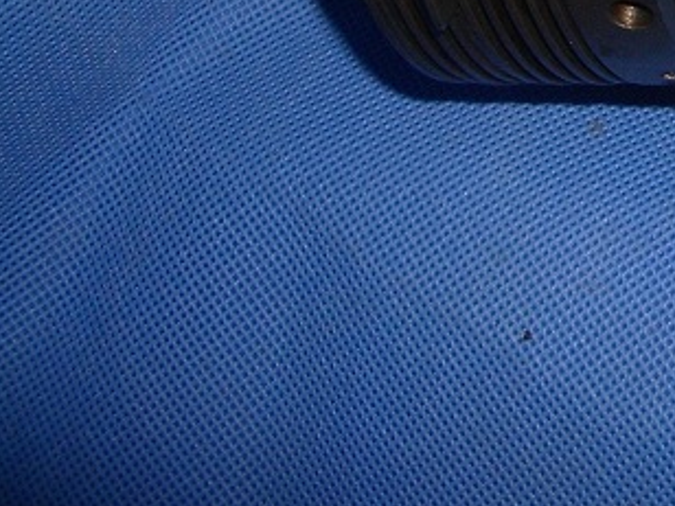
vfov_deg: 15.5
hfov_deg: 19.9
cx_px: 859
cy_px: -127
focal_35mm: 91
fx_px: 1774
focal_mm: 5.8
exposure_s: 1/60
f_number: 4.3
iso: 80
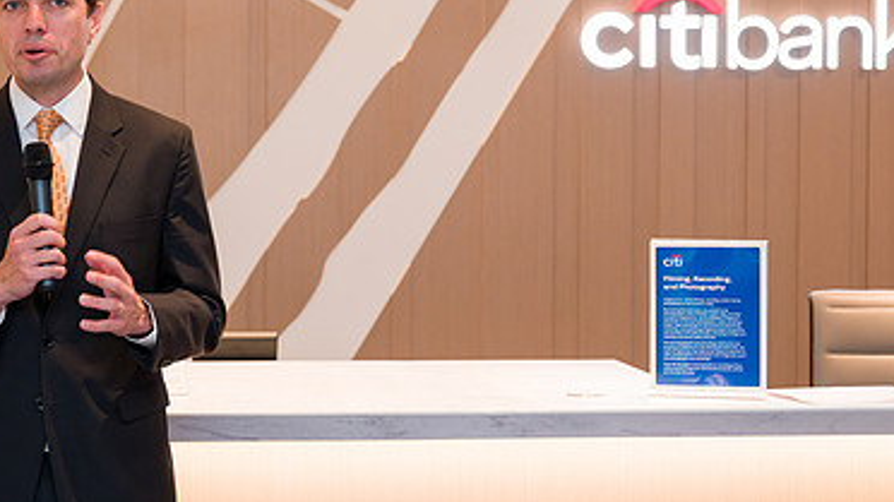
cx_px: 351
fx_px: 2488
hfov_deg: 20.3
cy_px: 212
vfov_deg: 11.5
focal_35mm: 105
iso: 640
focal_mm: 61
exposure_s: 1/200
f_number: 3.5
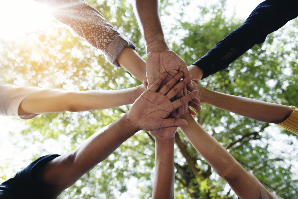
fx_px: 265
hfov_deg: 58.7
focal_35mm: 32
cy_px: 100
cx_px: 149
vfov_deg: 41.1
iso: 320
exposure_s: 1/400
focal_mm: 32
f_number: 4
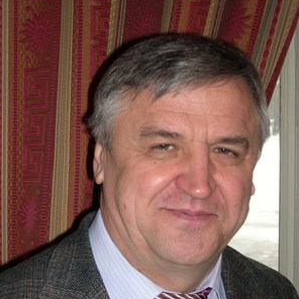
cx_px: 151
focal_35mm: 74
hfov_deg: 23.4
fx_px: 723
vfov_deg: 23.3
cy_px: 189
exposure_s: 1/30
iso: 100
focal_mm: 13.2
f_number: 3.5
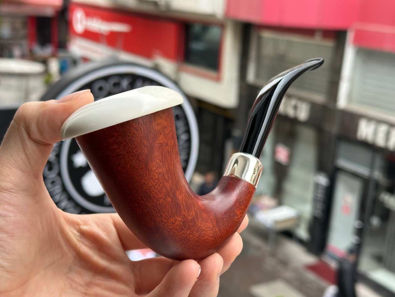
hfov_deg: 39.7
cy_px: 148
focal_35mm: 48
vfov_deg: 30.3
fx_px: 548
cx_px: 198
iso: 64
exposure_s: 1/254
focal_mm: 6.86
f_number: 1.78
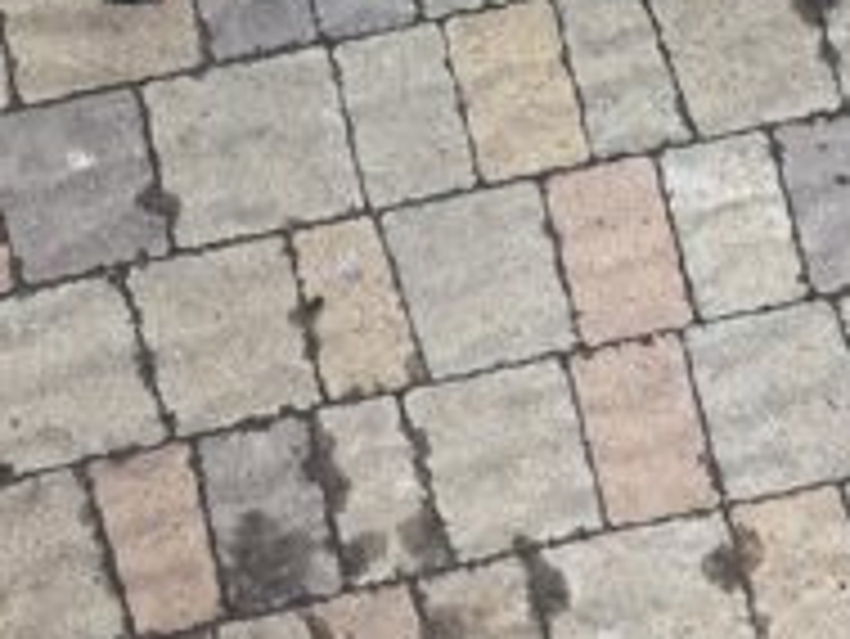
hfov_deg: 23.5
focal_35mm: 78
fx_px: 1917
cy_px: -423
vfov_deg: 16.5
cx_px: -72
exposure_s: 1/51
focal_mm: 6.3
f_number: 1.7
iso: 20
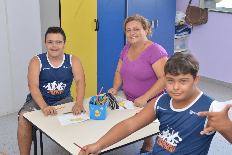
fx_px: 338
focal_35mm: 52
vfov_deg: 25.7
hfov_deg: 37.9
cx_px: 116
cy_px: 78
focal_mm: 35
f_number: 4.5
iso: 800
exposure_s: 1/200
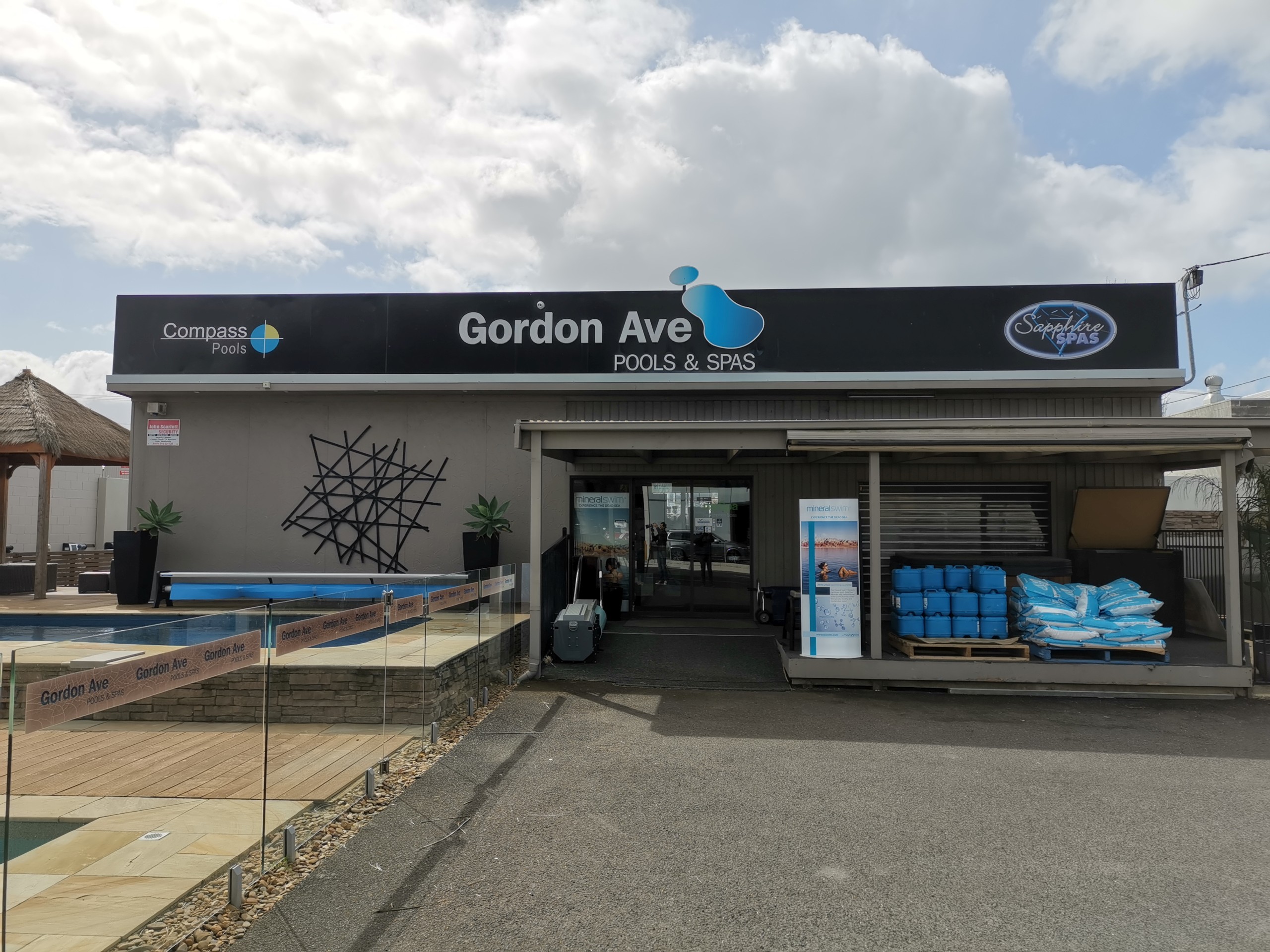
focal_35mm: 27
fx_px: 991
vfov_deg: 51.4
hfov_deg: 65.3
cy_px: 476
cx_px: 635
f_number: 1.8
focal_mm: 5.58
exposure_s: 1/2315
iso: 50
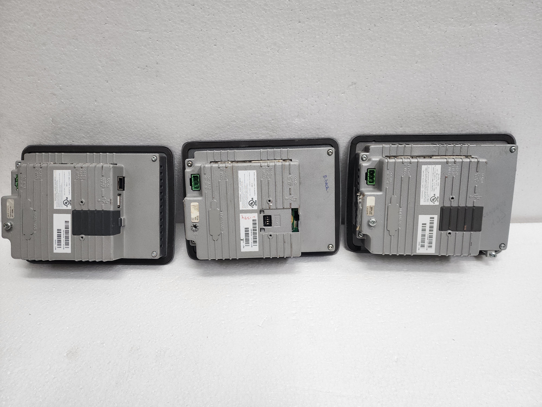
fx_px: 360
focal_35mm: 23
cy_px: 204
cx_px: 271
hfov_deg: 73.9
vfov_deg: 58.9
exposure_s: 1/100
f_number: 1.8
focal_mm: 6.4
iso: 200
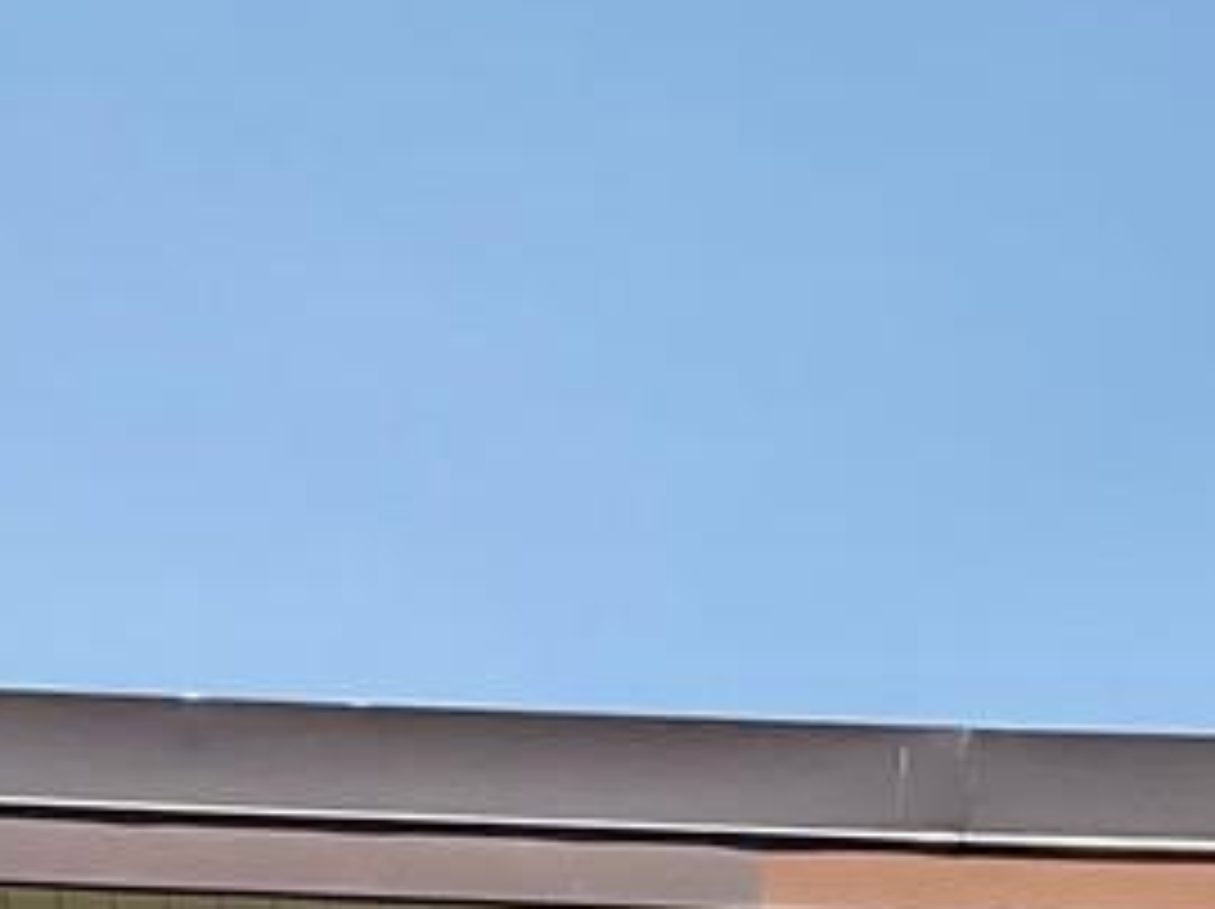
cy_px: 2691
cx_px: 522
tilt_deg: +5.3
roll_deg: -1.6
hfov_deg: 9.0
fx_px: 7715
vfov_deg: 6.2
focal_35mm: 220
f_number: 1.8
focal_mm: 3
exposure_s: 1/1577
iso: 16
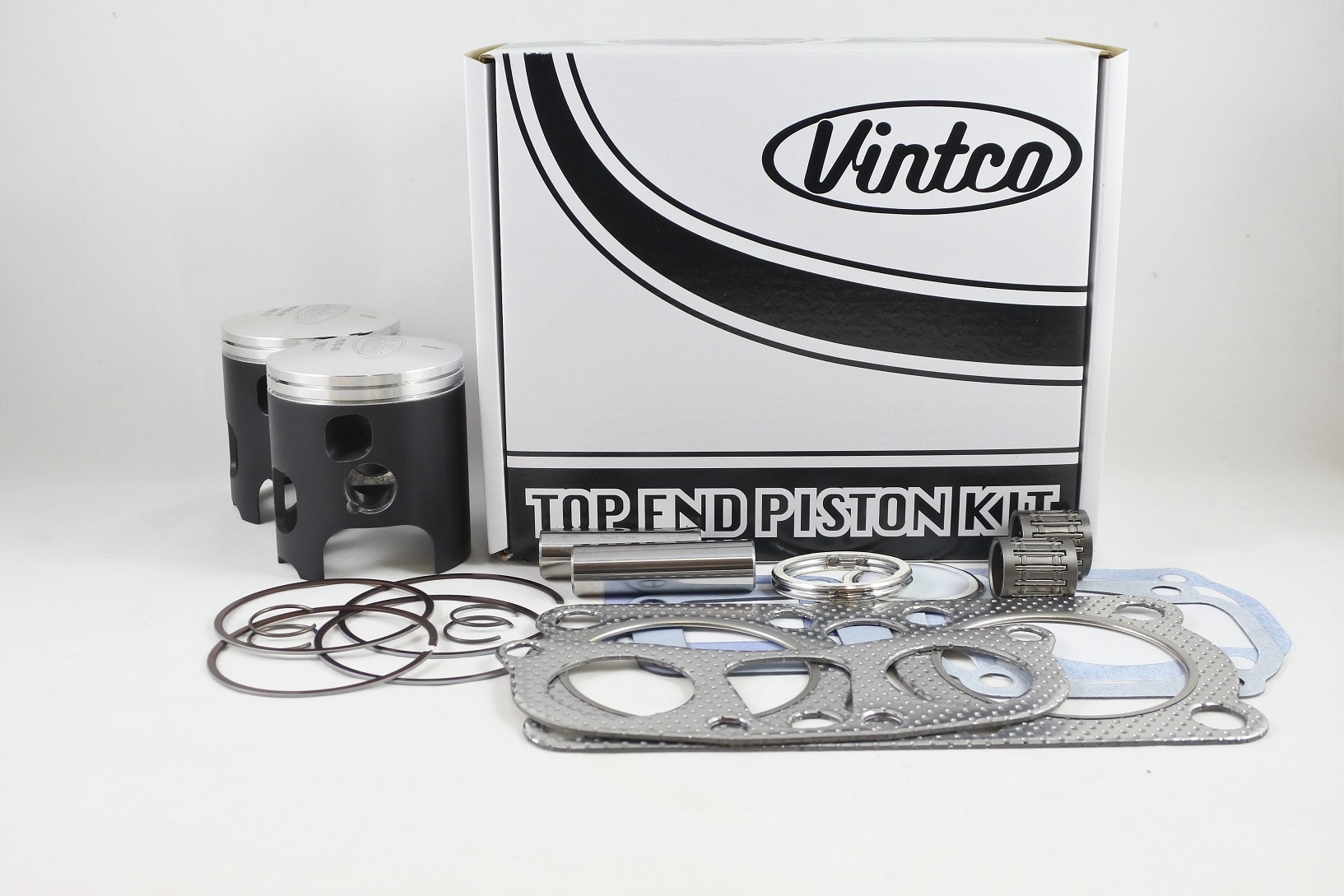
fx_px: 1269
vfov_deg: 38.9
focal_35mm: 34
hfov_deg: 55.8
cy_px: 448
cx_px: 672
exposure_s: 1/125
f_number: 3.8
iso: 500
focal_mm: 12.6
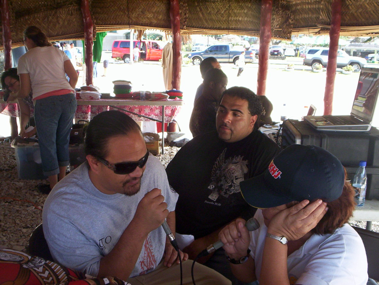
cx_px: 190
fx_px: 416
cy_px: 142
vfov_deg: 37.7
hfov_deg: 49.0
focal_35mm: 38
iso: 100
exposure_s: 1/74.5
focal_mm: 4.99
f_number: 4.5
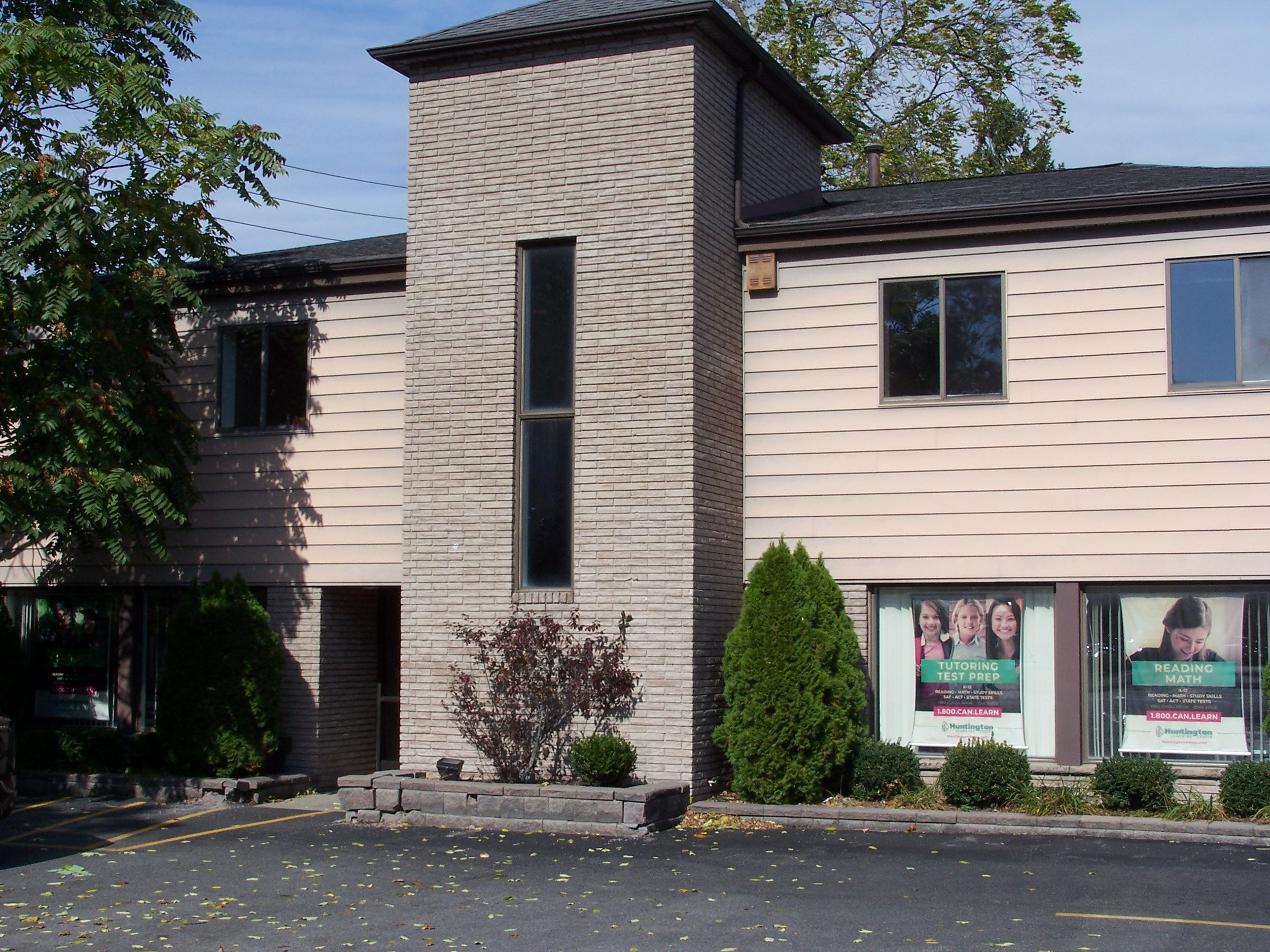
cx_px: 635
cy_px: 476
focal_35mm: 51
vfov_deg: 28.6
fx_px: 1871
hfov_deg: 37.5
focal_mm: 8.5
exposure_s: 1/500
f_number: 5.6
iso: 80
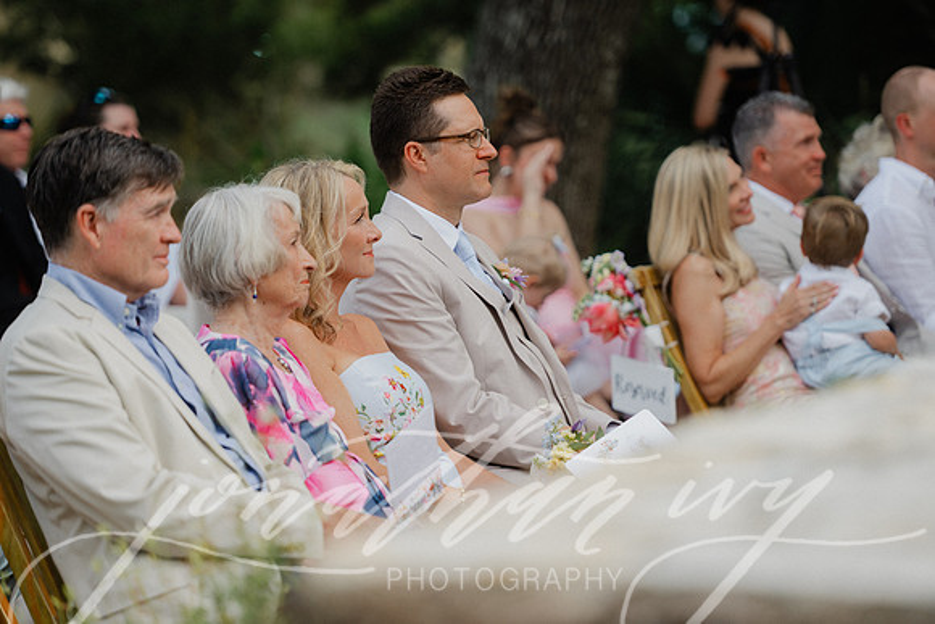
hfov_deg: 13.2
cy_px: 312
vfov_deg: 8.9
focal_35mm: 155
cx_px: 468
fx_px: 4026
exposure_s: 1/800
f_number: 2.8
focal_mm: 155
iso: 200
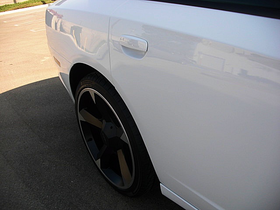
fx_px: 291
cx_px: 140
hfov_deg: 51.4
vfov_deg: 39.7
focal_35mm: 36
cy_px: 105
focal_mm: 6.3
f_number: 2.8
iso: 50
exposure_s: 1/500
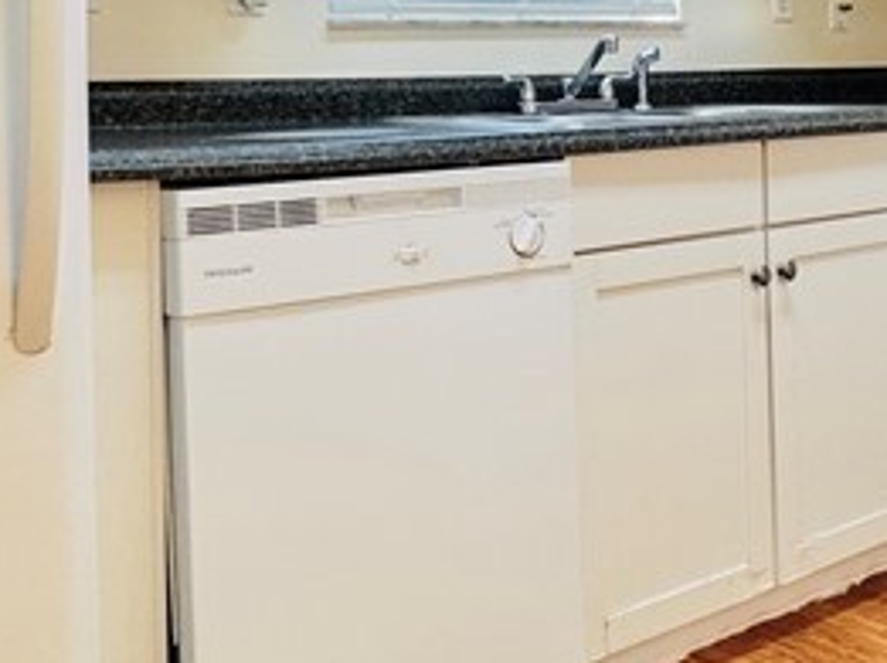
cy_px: 78
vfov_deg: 25.7
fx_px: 1407
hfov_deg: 34.5
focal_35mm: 55
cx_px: 629
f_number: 2.2
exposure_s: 1/120
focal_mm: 2.22
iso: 200
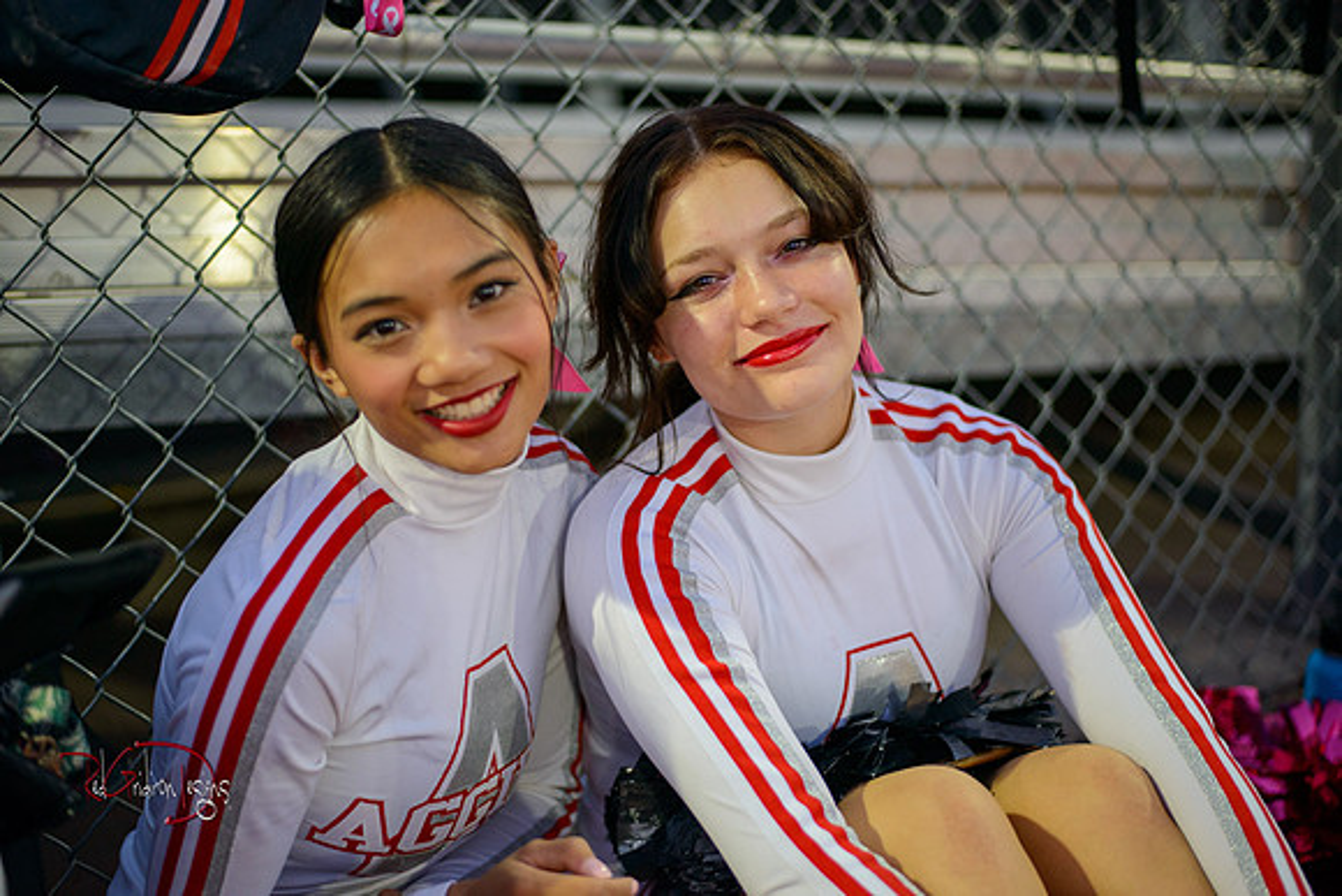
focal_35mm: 50
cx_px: 671
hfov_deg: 39.6
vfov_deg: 27.0
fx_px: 1864
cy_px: 448
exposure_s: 1/200
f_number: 1.8
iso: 400
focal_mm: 50
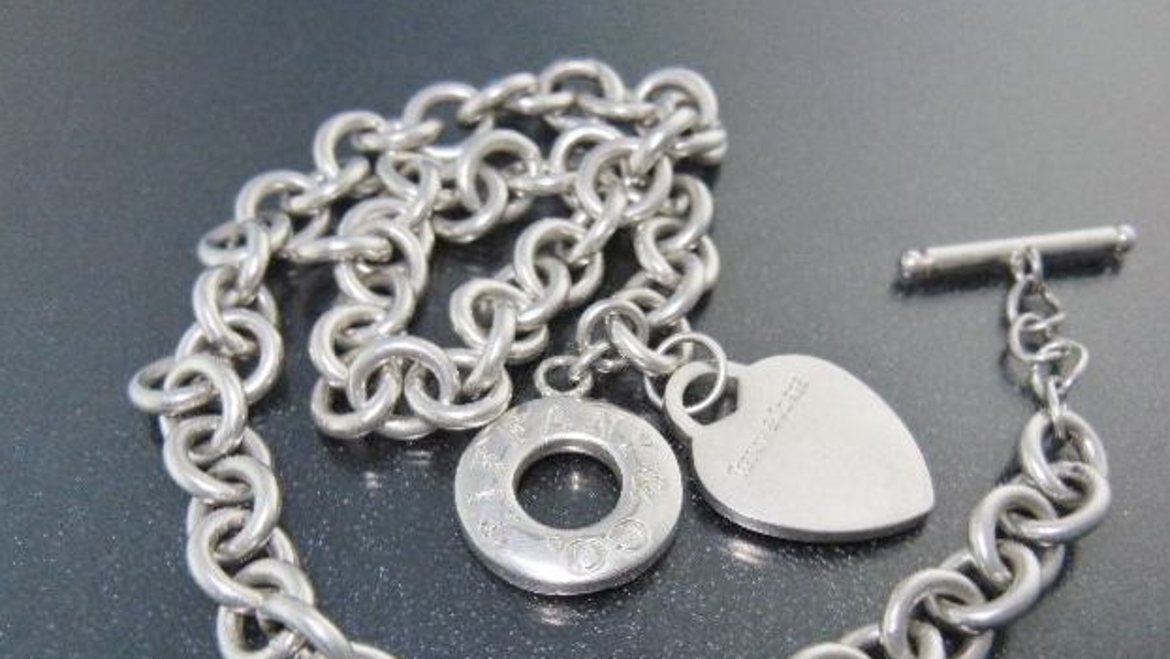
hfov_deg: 52.8
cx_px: 598
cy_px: 444
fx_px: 1179
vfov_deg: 30.9
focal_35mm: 38
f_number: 7.2
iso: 470
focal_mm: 6.2
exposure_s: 1/30
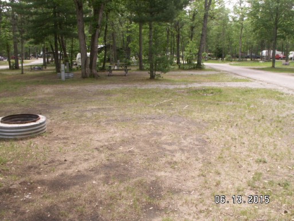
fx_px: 297
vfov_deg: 40.7
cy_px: 110
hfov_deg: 52.6
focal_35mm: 35
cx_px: 147
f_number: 5
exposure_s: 1/125
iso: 50
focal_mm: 5.86
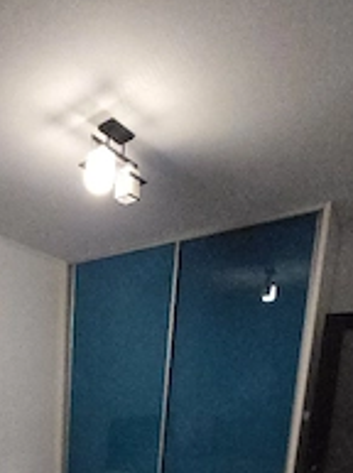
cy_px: 456
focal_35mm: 27
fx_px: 368
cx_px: 51
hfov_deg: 47.3
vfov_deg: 53.7
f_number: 2.2
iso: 1600
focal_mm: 1.7
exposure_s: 1/50.3
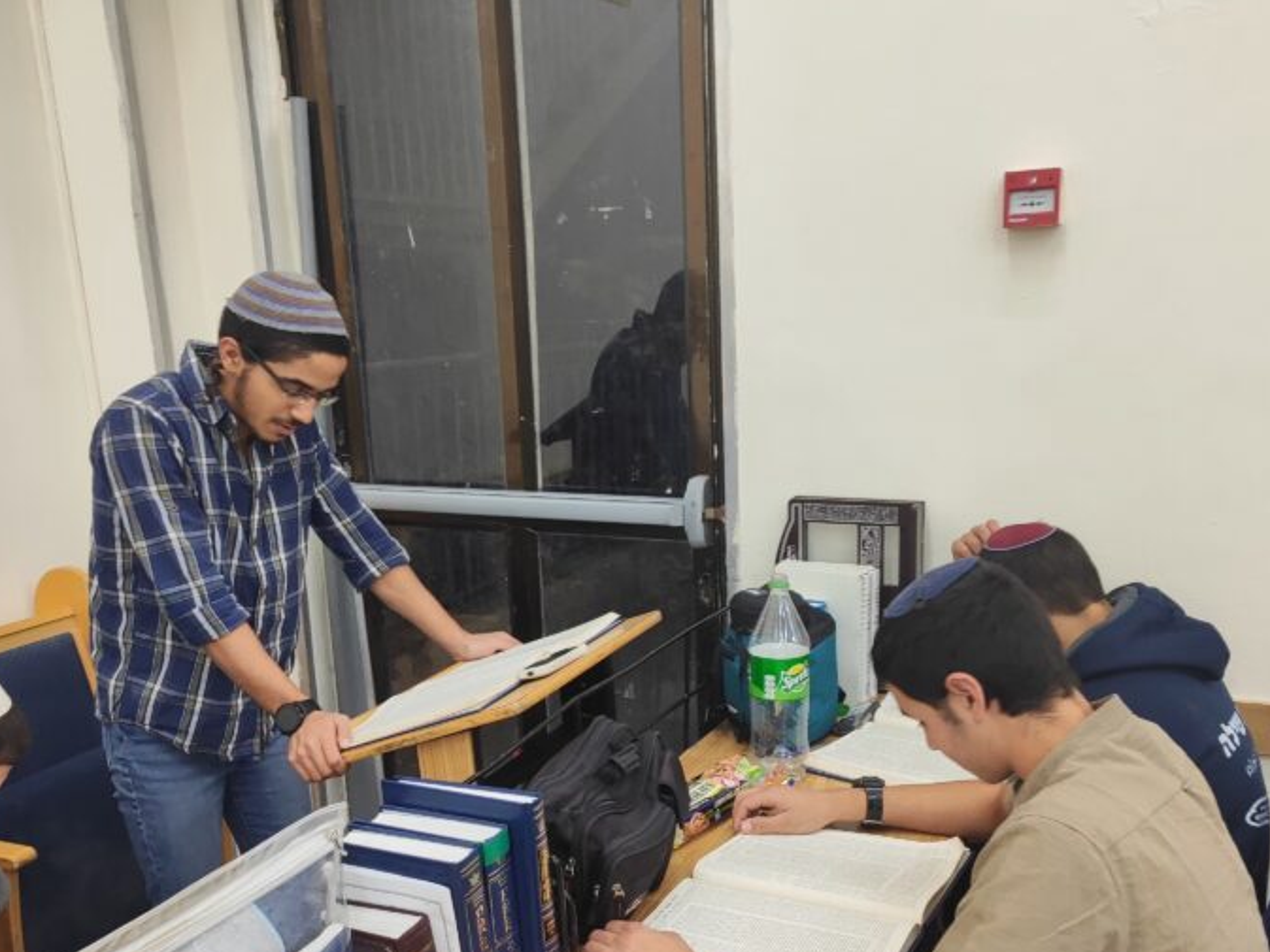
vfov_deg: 40.3
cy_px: 618
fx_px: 1284
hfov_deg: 52.6
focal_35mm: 35
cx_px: 643
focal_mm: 5.4
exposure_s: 1/50
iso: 211
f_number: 1.8
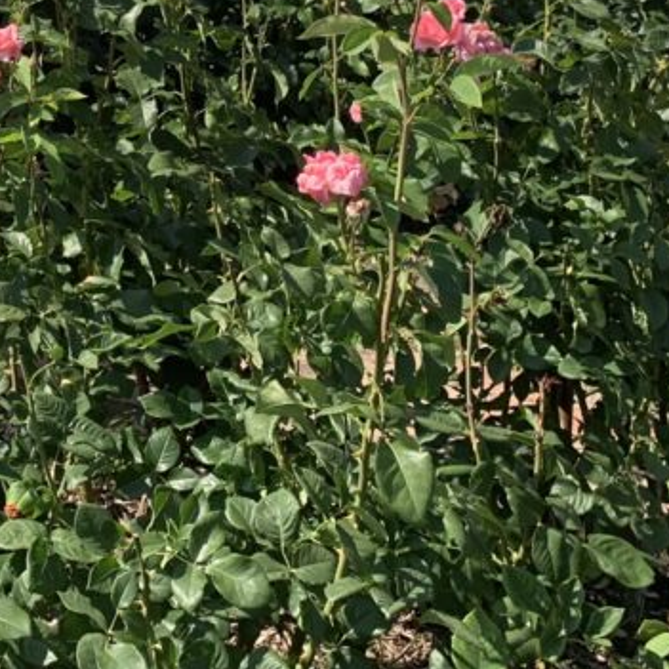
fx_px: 1465
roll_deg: +0.1
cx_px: -36
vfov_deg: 24.1
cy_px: -61
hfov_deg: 24.3
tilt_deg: -8.5
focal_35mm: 67
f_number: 1.8
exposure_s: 1/1001
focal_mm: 4.25
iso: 25
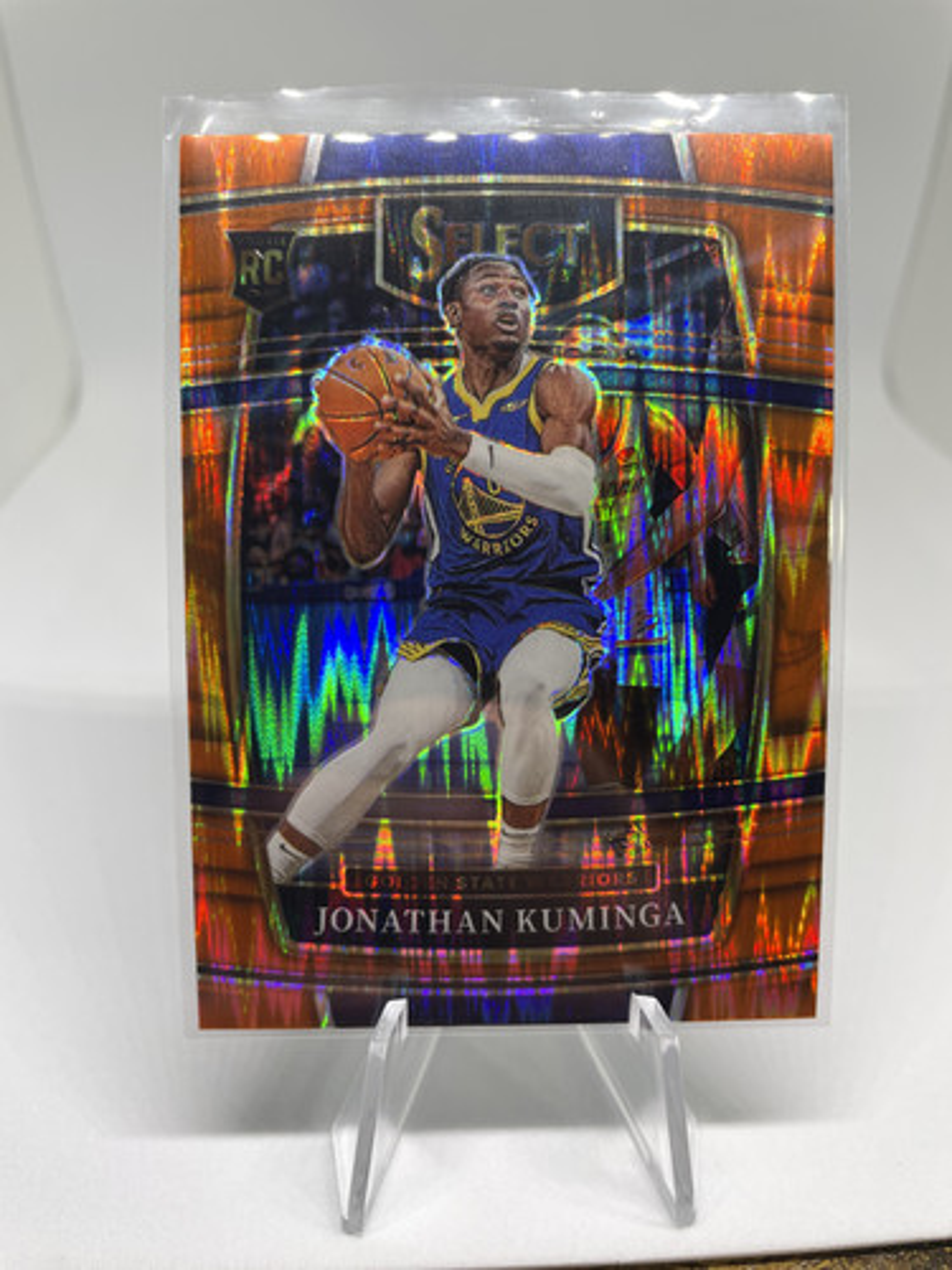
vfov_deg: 67.3
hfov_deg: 53.1
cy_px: 635
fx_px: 953
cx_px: 476
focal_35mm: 26
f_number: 1.6
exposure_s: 1/120
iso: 50
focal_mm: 4.2
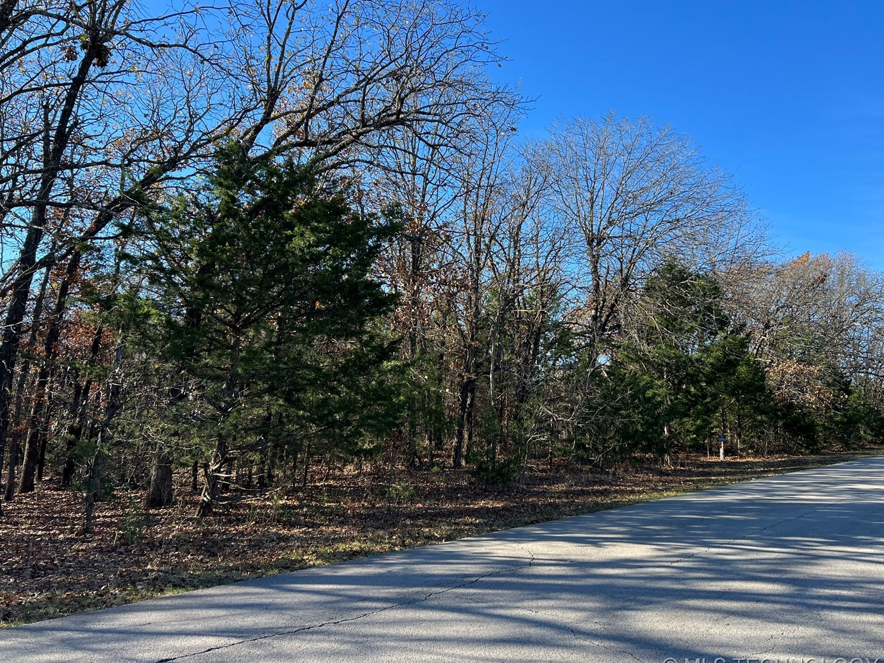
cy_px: 318
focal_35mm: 29
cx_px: 485
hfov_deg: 61.5
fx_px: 741
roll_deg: -1.9
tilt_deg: +8.2
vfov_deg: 48.2
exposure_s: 1/1266
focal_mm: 5.7
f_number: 1.5
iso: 50
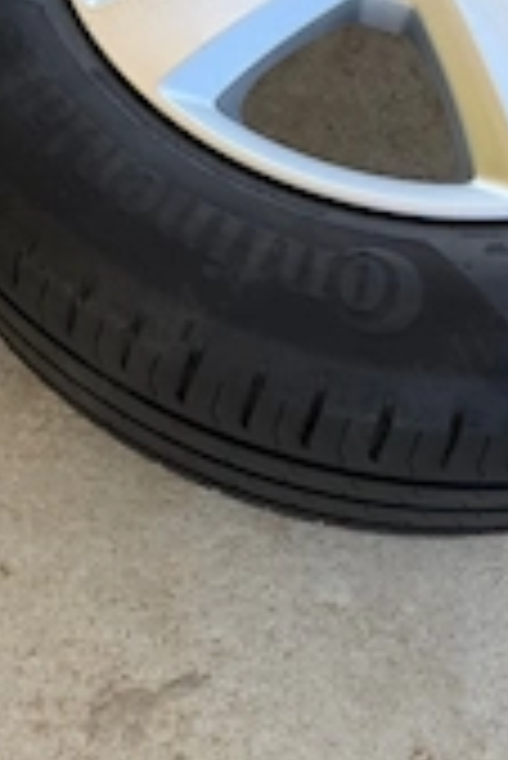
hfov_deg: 23.0
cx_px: 229
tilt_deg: -53.8
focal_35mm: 59
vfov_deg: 32.0
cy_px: 49
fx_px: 1246
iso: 80
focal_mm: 6.76
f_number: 1.78
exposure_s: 1/567
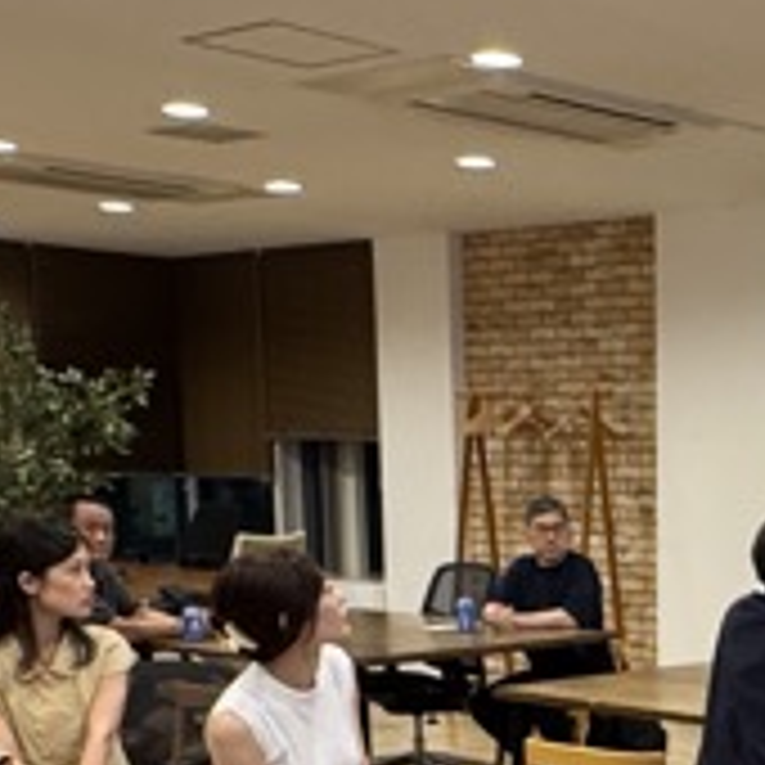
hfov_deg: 22.0
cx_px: 900
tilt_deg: -10.1
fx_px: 1825
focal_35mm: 73
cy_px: 806
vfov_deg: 22.5
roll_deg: -0.1
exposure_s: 1/60
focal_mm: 2.22
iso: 320
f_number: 2.2
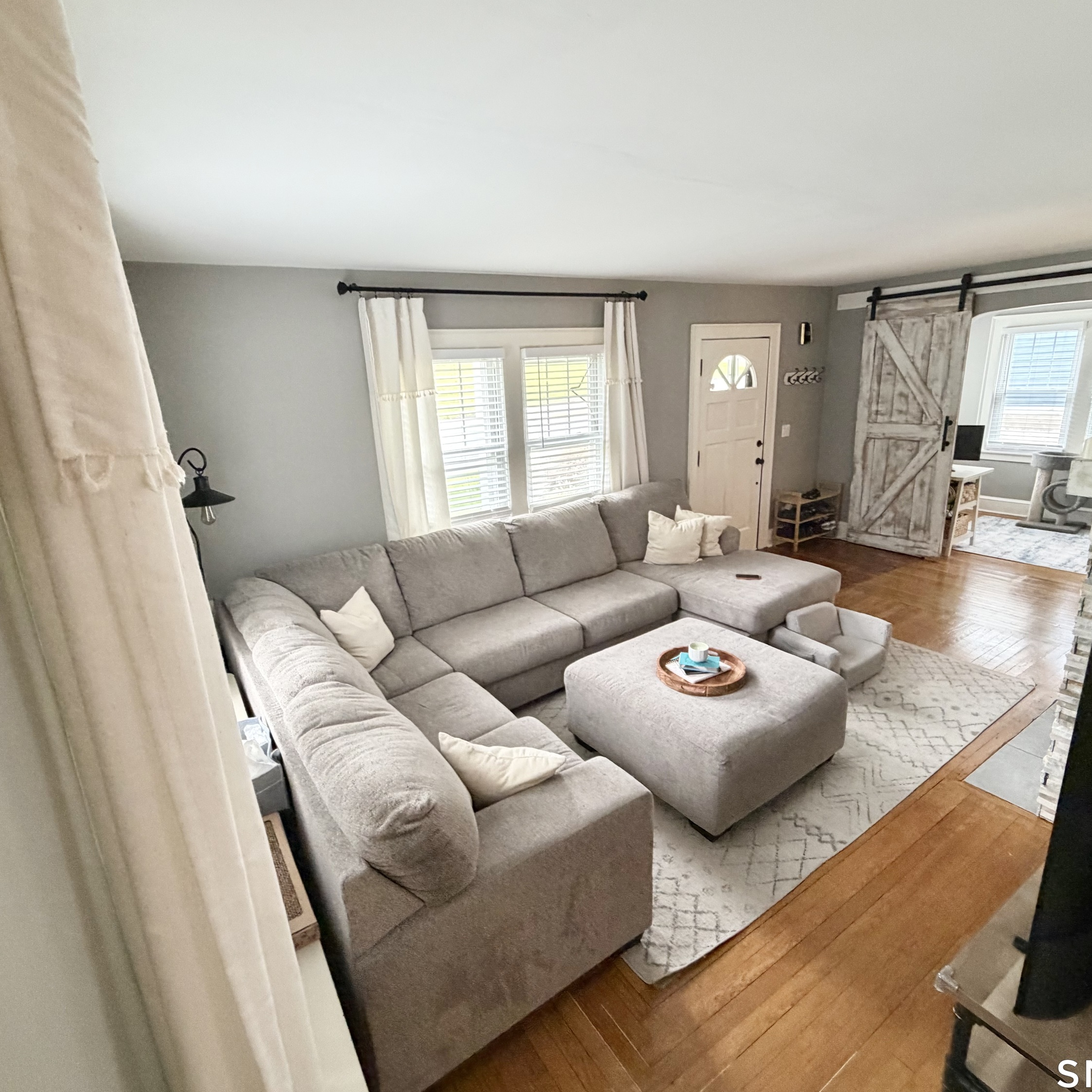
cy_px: 537
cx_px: 530
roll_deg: +3.0
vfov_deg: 84.0
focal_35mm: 17
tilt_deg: -15.0
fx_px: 607
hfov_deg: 83.9
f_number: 2.2
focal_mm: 2.22
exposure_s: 1/60
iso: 400
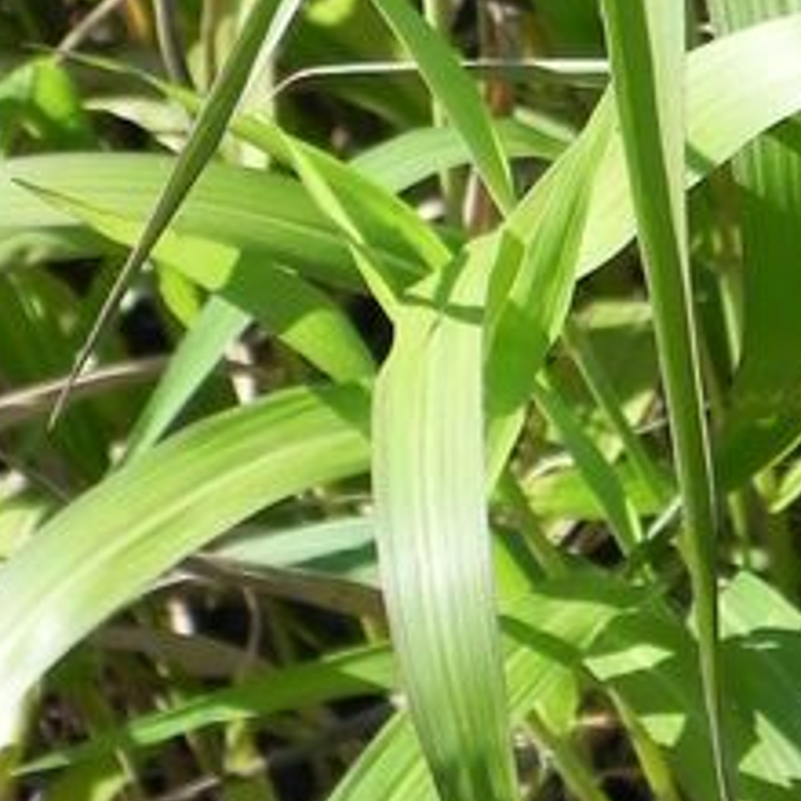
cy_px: 11
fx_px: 4372
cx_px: 637
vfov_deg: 10.4
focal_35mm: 167
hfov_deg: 10.4
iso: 160
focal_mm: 9.2
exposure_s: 1/1000
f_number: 3.5
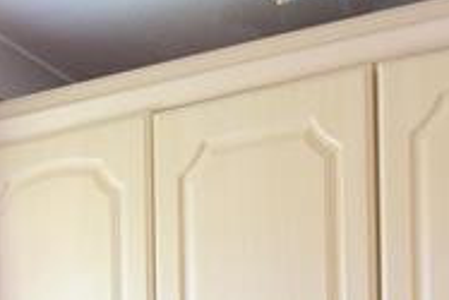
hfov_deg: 21.5
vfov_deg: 12.6
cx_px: 300
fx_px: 1178
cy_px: 614
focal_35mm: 94
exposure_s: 1/15
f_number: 8
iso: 400
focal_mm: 11.5
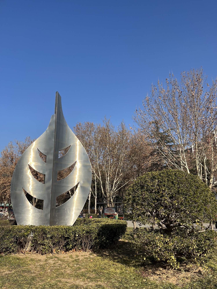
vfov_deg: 67.3
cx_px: 108
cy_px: 144
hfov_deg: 53.1
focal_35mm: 26
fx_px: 217
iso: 50
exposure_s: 1/3215
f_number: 1.6
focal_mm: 5.1
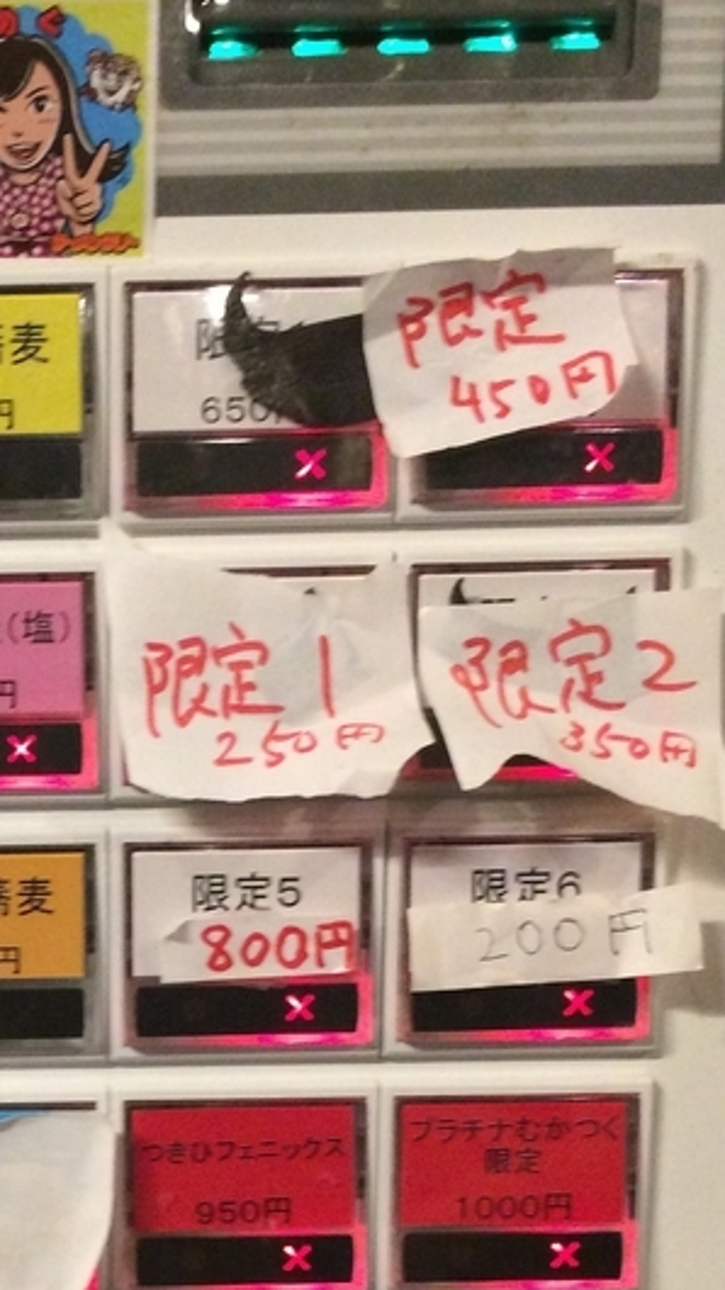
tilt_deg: -11.5
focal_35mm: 61
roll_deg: +2.7
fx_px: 2085
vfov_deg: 33.0
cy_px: 1098
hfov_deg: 18.9
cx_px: -73
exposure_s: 1/33
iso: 320
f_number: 2.2
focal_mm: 4.15
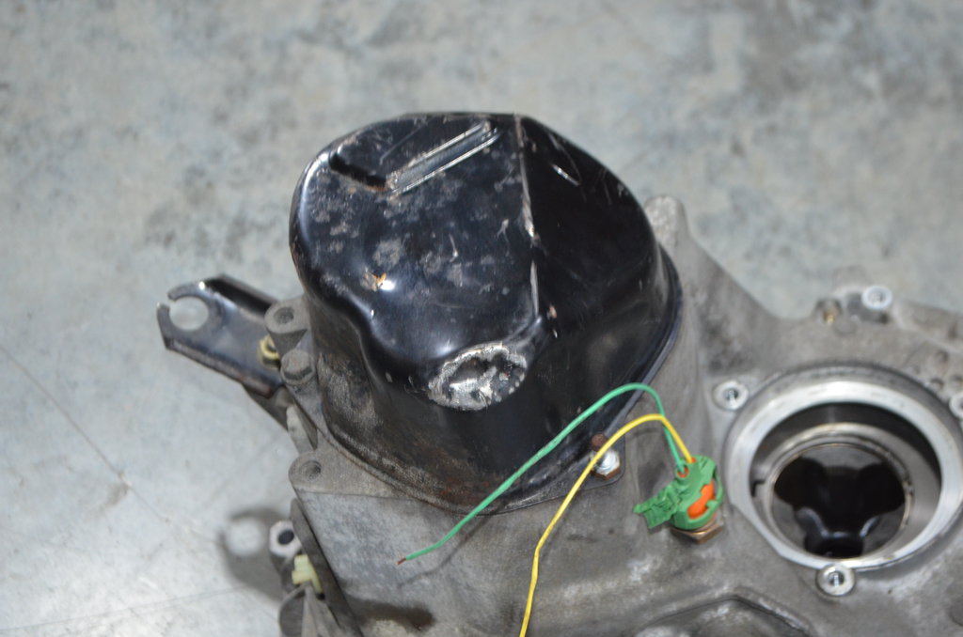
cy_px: 318
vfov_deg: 21.5
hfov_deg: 32.0
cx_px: 482
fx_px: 1682
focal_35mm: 63
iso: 1600
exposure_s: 1/60
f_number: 5.3
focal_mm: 42
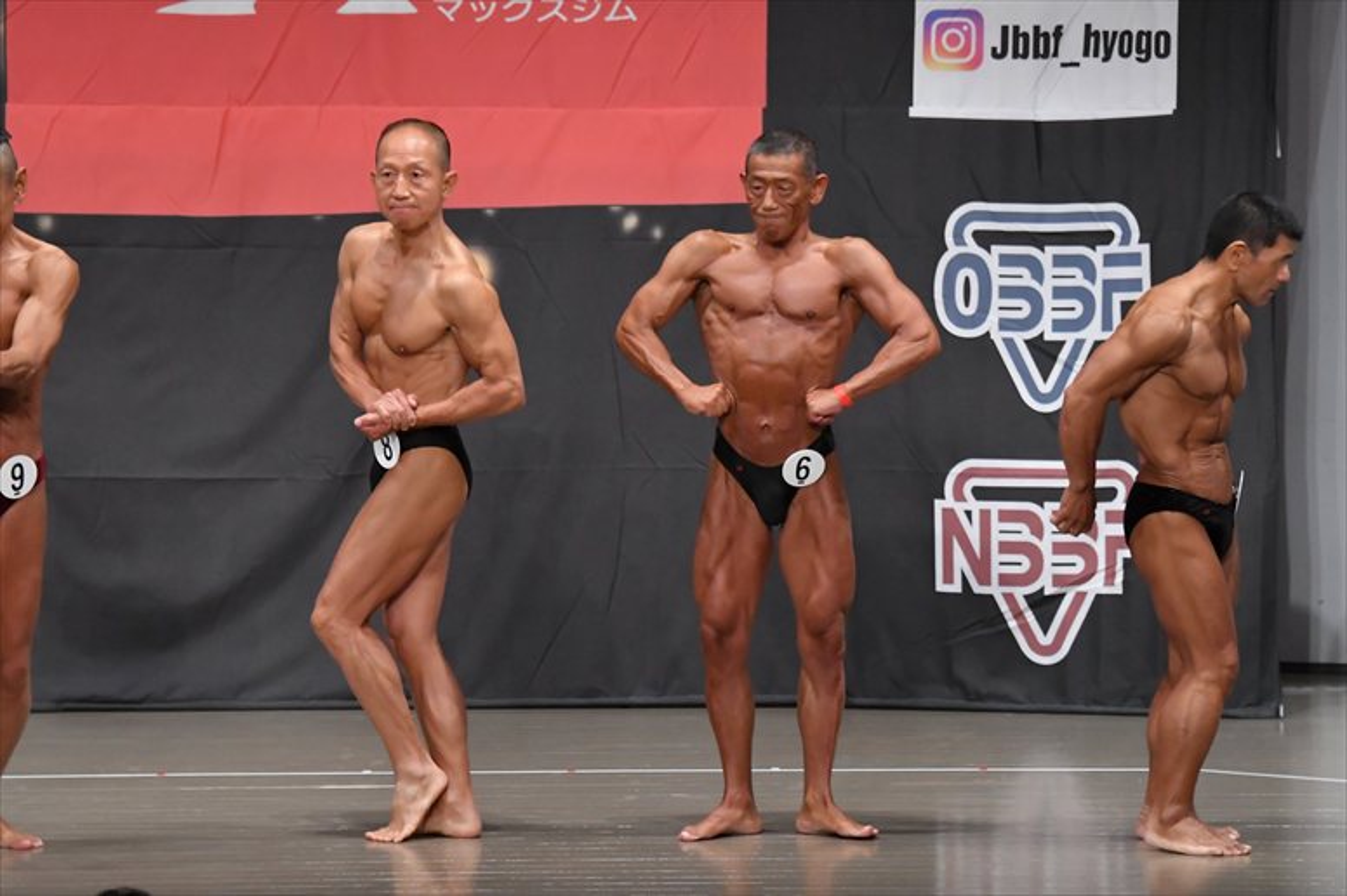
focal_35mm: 202
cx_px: 674
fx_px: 7555
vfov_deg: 6.8
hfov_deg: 10.2
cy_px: 448
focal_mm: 135
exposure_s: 1/400
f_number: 5.6
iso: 5000
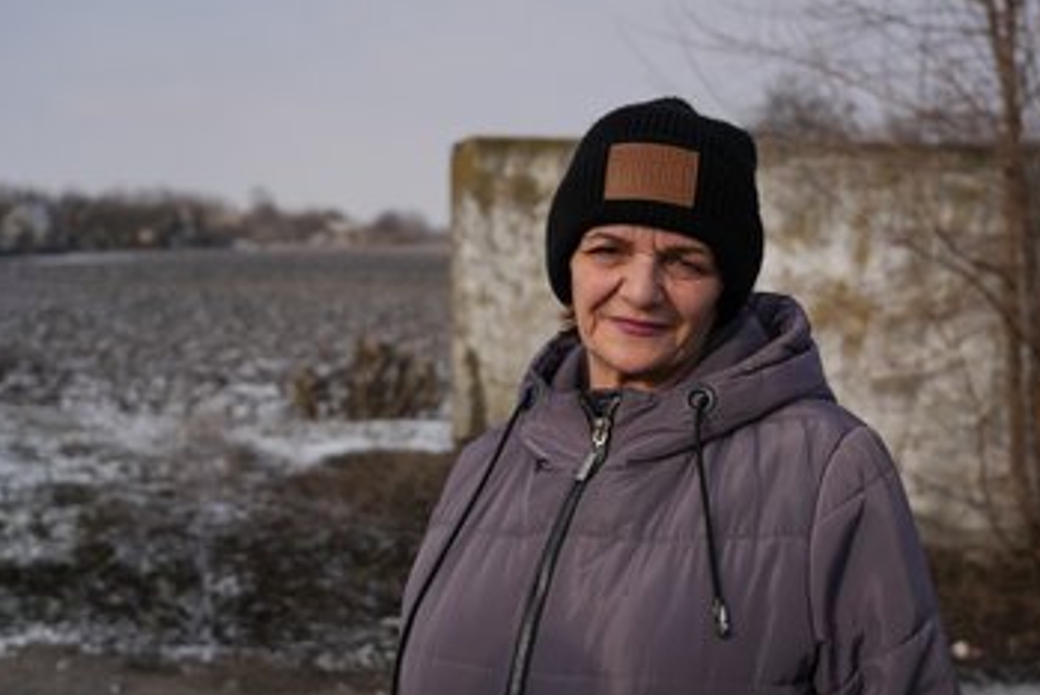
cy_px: 327
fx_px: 1358
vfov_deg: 28.7
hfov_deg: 41.8
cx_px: 581
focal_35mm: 47
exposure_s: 1/1600
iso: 100
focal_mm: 41
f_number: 4
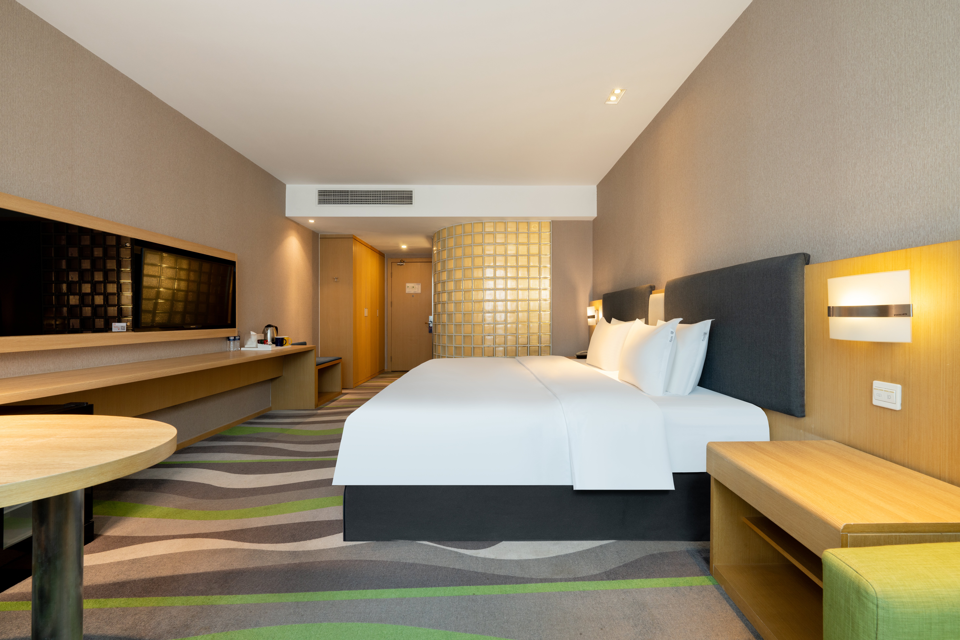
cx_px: 480
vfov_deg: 81.2
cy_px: 320
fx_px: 373
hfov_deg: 104.3
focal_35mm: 14
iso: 250
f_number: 10
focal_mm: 14
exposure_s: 1/1.67
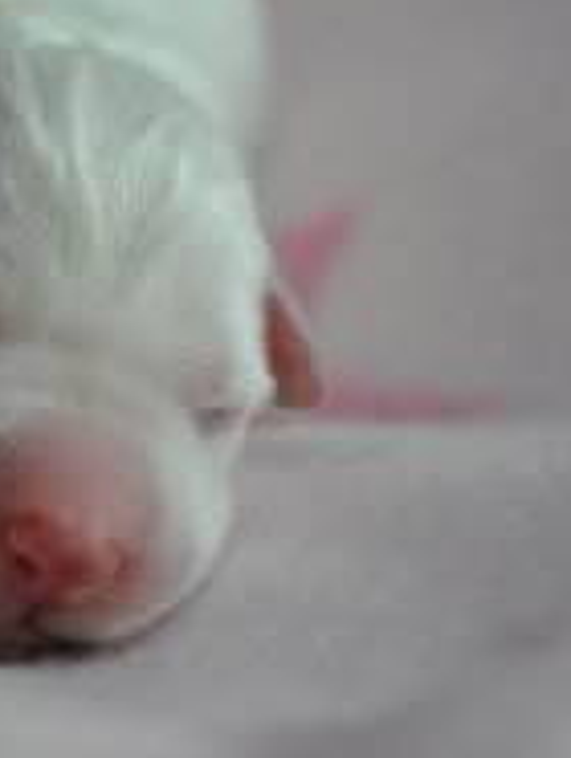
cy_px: 210
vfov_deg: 7.6
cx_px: -16
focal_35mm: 260
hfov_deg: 5.7
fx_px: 5705
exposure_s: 1/125
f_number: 5
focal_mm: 70
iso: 800
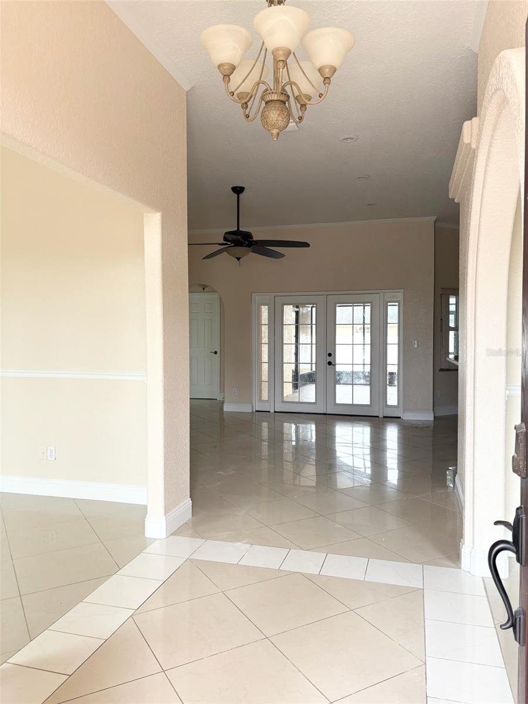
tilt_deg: +0.1
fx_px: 529
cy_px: 352
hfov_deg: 53.1
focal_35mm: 26
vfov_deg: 67.3
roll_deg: -0.4
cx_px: 264
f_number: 1.6
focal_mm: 5.96
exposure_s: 1/183
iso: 80
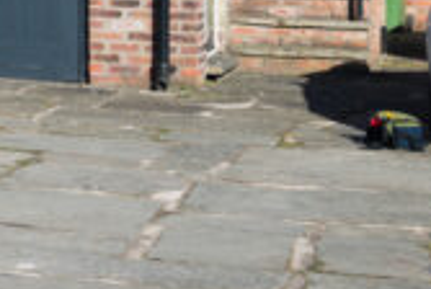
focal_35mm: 143
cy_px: -132
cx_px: -893
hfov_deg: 10.2
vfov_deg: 9.4
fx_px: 1715
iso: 200
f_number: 7.1
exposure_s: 1/640
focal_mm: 23
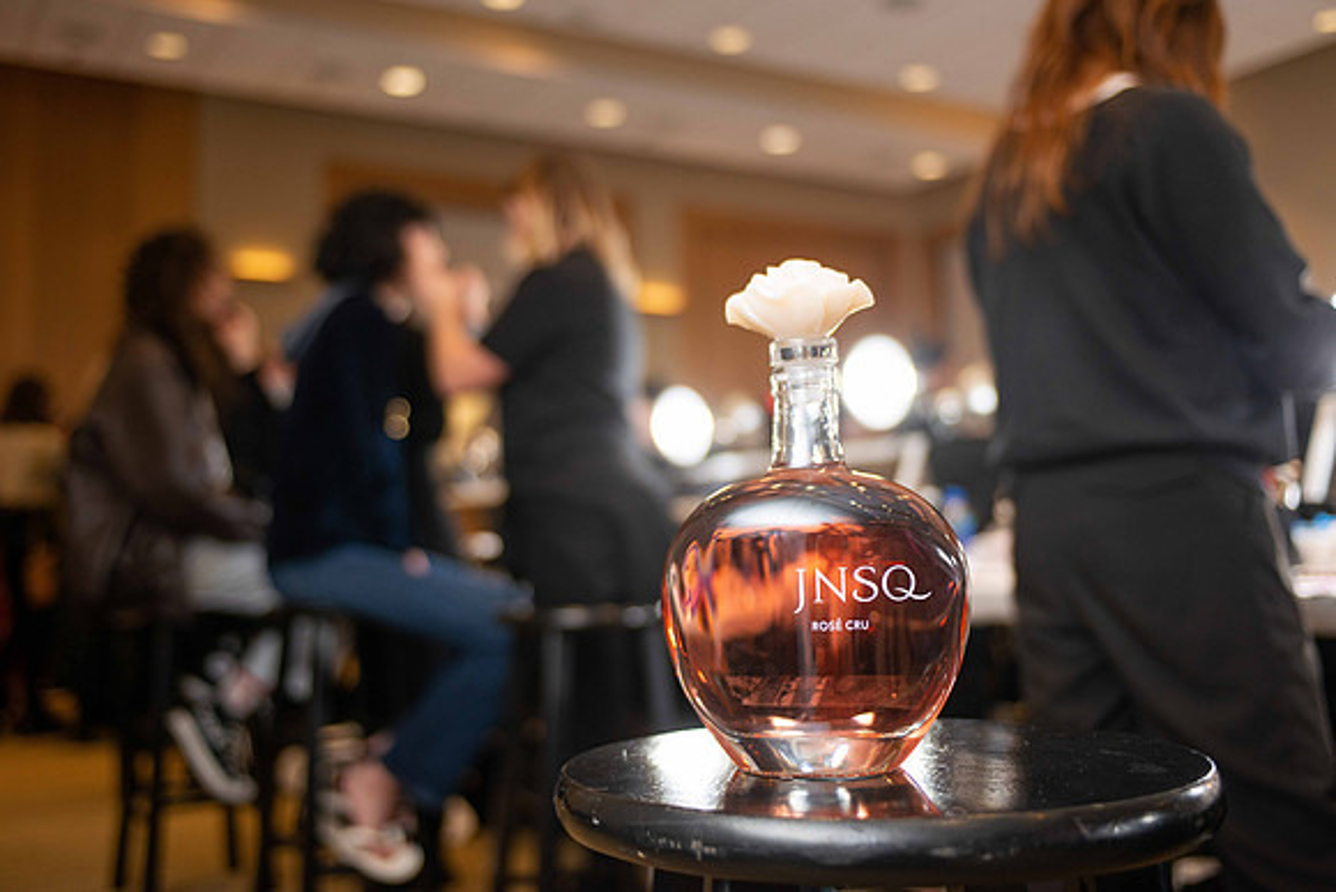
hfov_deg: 49.1
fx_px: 1464
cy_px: 429
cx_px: 669
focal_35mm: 39
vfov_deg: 33.9
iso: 500
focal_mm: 38
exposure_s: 1/200
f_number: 2.8
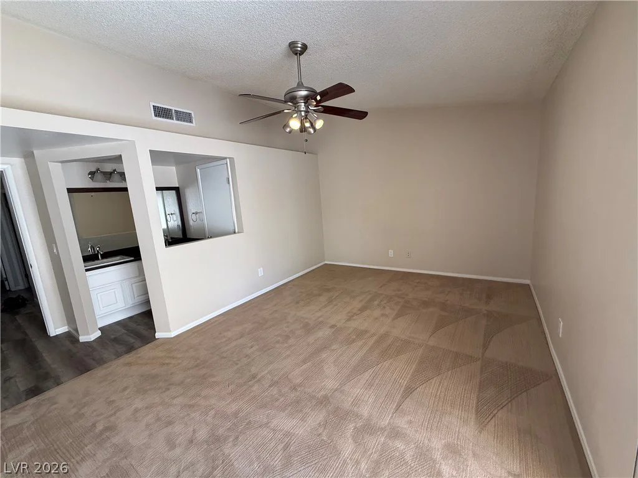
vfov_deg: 85.7
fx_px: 258
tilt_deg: -9.6
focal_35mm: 14
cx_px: 319
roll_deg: +4.4
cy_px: 239
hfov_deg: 102.1
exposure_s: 1/120
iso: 160
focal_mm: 2.22
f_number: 2.2
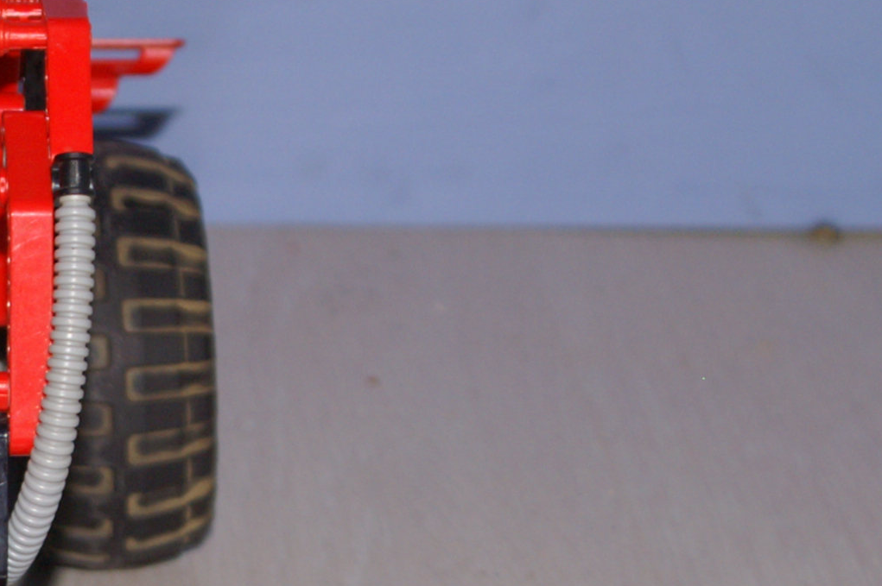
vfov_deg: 6.2
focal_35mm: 221
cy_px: 505
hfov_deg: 9.2
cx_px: -233
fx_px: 5410
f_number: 5.6
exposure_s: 1/100
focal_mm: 50
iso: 400
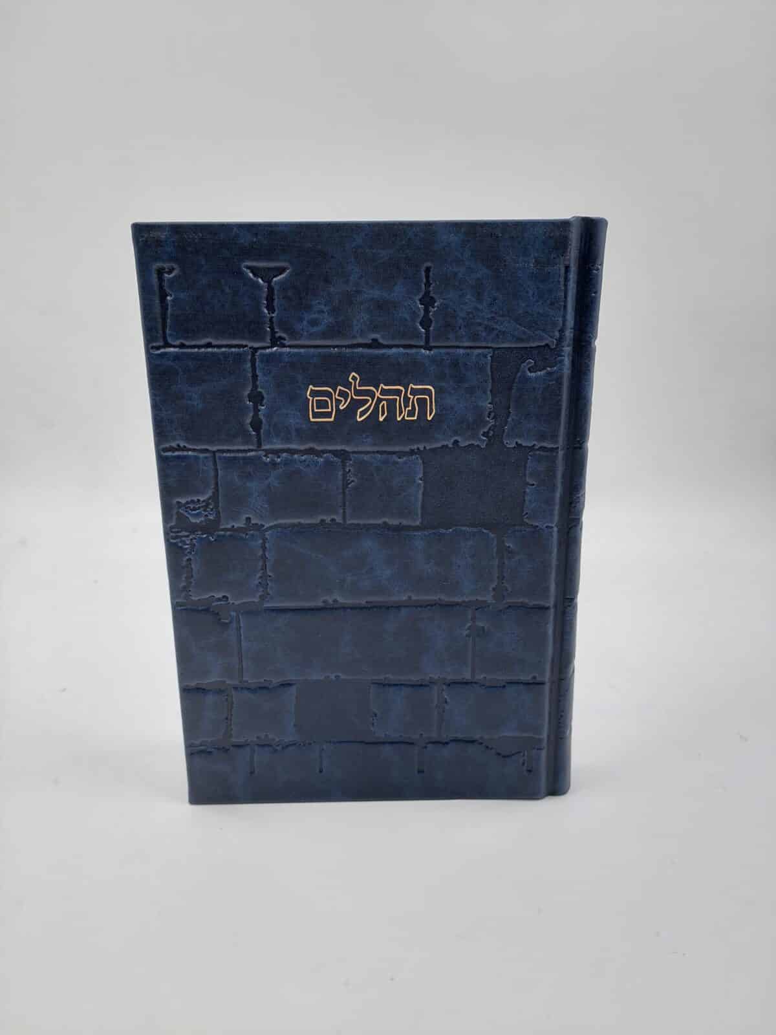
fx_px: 717
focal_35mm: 24
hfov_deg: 56.8
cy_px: 518
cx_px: 388
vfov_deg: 71.6
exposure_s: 1/100
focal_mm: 5.23
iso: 50
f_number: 1.8
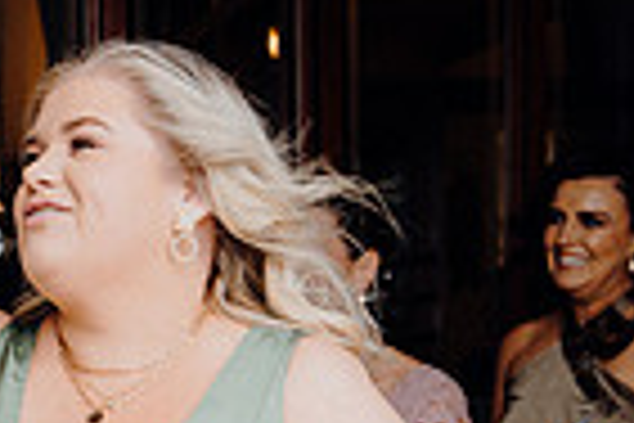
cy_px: 461
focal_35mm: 111
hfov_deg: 17.9
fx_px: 1955
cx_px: -27
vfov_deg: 12.1
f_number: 3.5
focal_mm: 27
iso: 320
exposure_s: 1/200
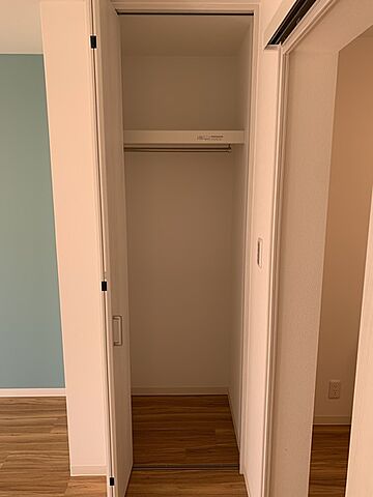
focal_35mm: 26
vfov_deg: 67.3
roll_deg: -0.6
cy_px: 248
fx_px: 374
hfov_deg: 53.1
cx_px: 186
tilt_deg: -10.2
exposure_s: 1/121
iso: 64
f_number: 1.8
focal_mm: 4.25
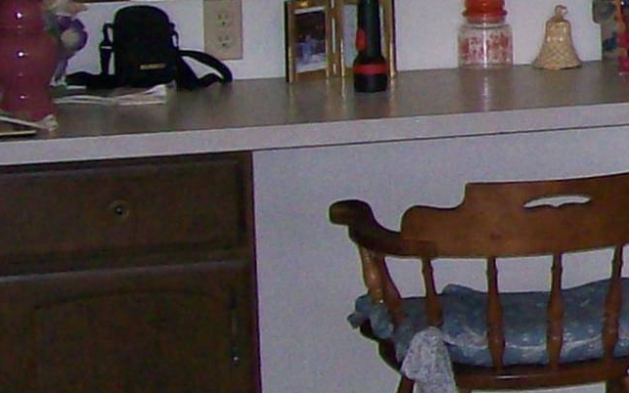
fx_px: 3052
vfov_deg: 7.3
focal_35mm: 178
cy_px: -28
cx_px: 1158
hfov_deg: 10.9
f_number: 2.7
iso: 140
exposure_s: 1/64
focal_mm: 6
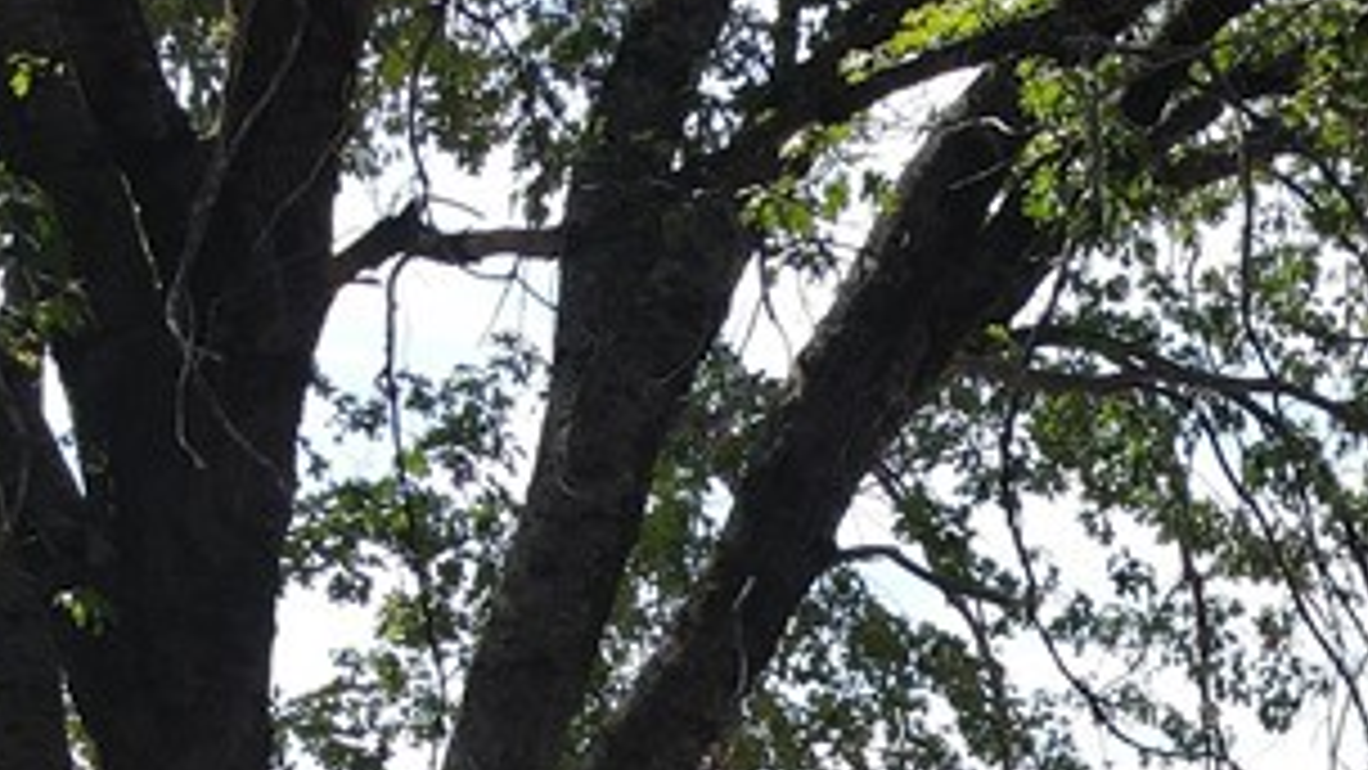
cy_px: 1297
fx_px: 3192
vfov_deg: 12.7
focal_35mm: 88
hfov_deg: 23.1
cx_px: 1408
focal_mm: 4.5
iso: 100
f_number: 2.8
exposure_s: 1/240
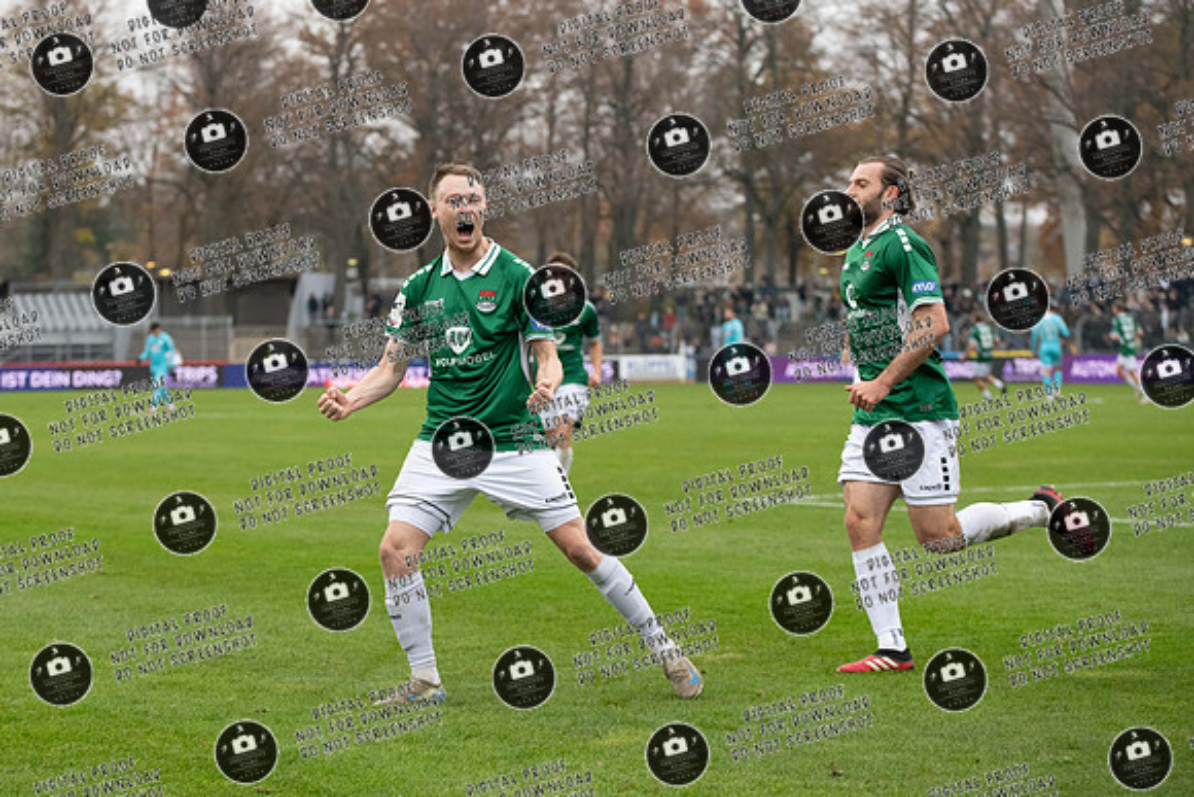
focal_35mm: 102
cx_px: 461
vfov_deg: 13.4
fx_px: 3399
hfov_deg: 19.9
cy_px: 340
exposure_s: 1/1600
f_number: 3.5
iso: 1600
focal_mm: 82
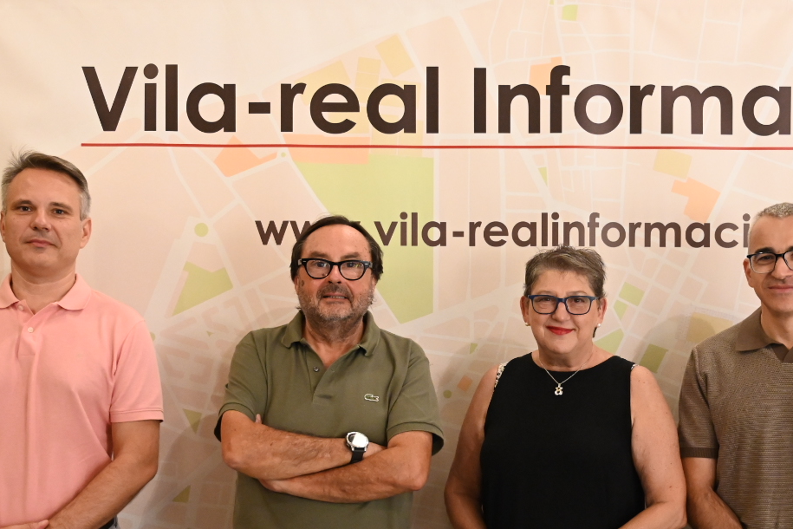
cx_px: 565
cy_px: 343
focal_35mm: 62
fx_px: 1366
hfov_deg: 32.0
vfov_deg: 21.8
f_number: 4
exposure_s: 1/250
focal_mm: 35
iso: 6400
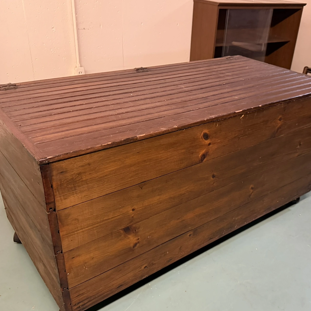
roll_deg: -5.2
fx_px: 335
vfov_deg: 49.6
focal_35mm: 33
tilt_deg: -30.6
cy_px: 176
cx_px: 183
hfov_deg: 49.5
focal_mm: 6.76
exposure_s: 1/60
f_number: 1.78
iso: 800
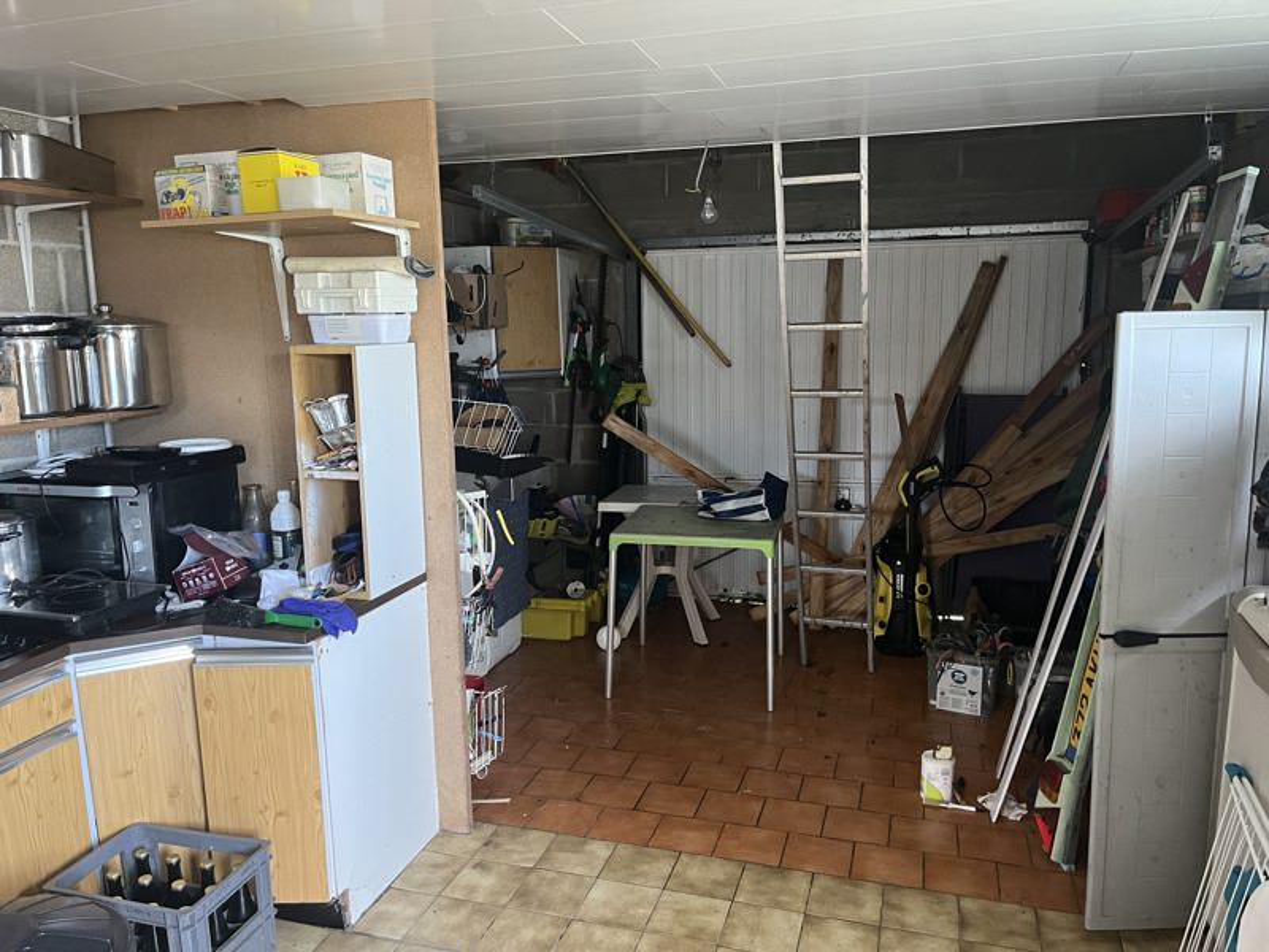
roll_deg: +1.1
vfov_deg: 53.1
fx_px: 953
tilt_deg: -10.5
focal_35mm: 26
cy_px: 476
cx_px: 634
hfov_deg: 67.3
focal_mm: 5.1
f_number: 1.6
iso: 400
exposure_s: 1/60
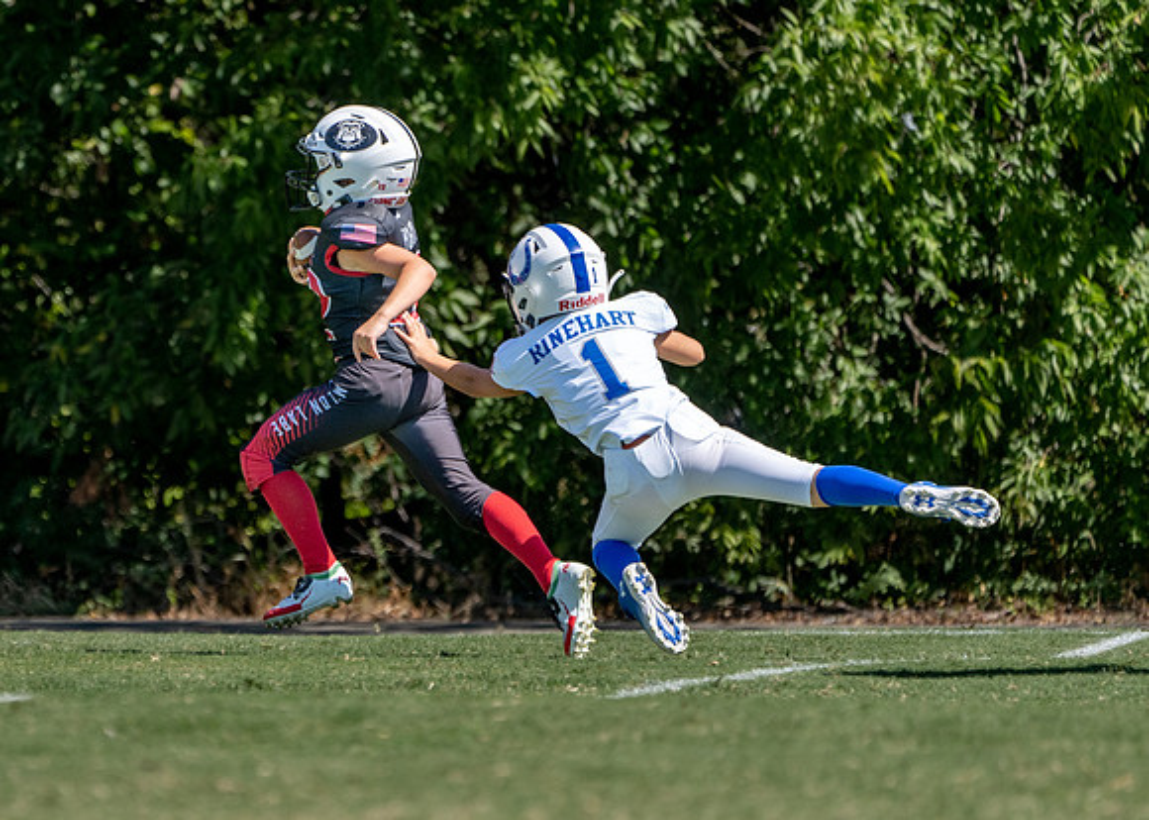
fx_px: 20826
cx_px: 259
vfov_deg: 2.3
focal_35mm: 638
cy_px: 493
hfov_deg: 3.2
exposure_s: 1/1600
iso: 400
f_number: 5.6
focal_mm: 400
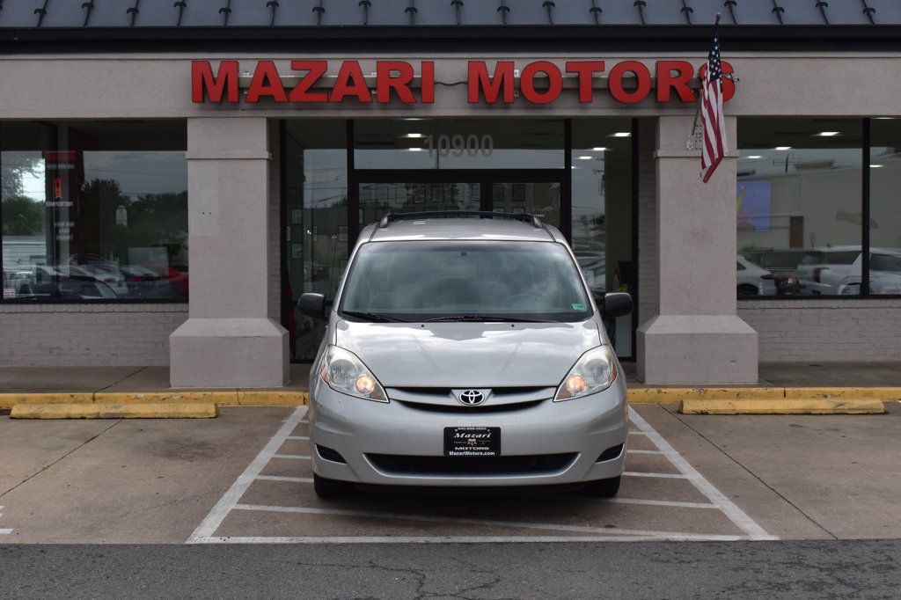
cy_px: 300
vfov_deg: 26.5
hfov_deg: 38.9
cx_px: 450
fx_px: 1276
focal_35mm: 51
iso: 400
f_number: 11
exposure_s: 1/320
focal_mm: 34
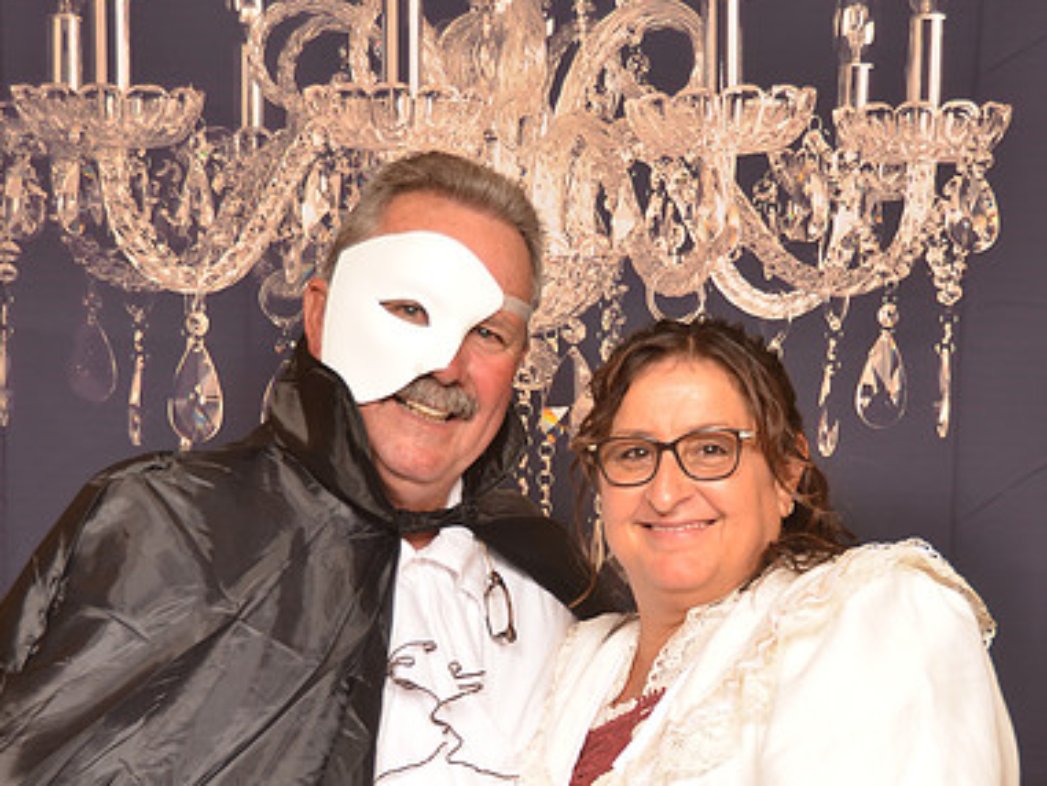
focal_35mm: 92
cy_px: 715
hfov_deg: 21.3
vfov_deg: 15.9
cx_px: 522
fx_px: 2784
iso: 200
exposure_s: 1/60
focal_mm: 42
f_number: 5.6
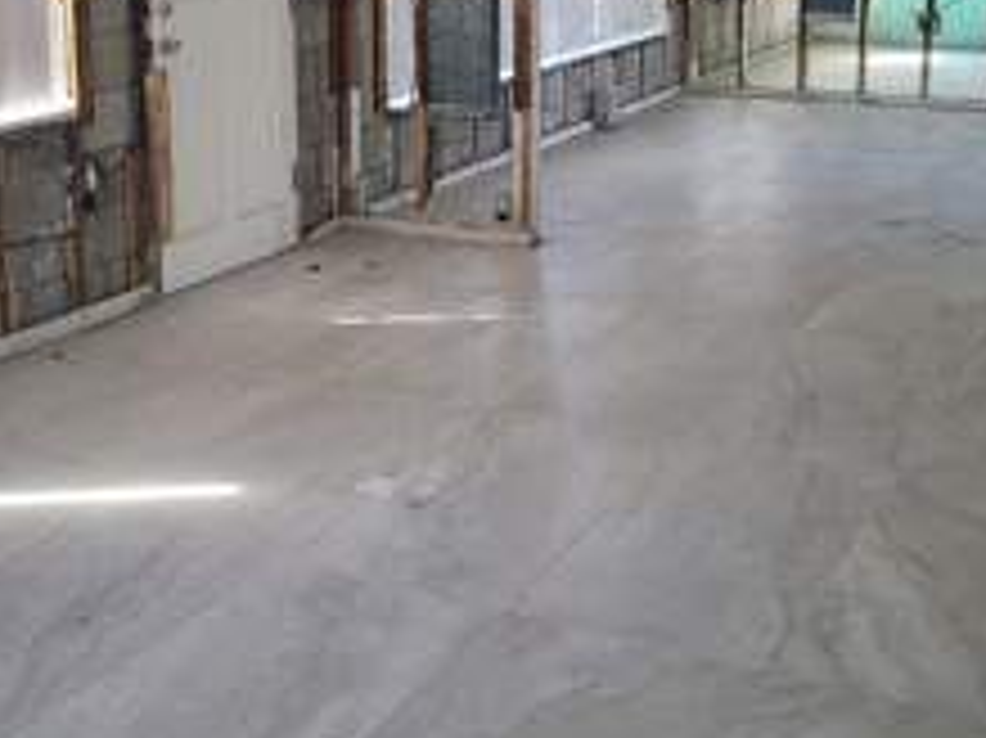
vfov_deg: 25.3
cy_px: 166
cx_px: 500
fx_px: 1623
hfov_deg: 33.8
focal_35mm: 57
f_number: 1.8
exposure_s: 1/60
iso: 100
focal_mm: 5.4
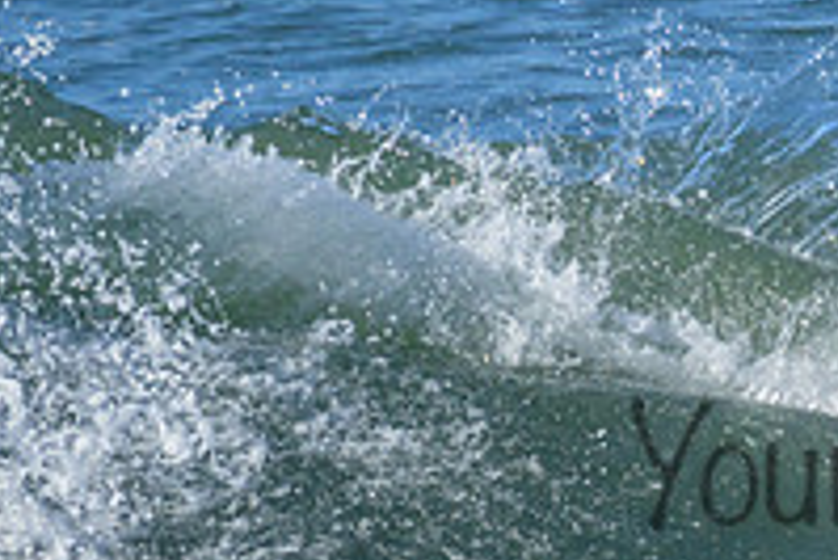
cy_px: 400
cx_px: 1249
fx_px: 62405
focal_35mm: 2679
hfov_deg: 0.8
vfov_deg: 0.5
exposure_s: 1/2000
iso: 1250
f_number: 11
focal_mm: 800
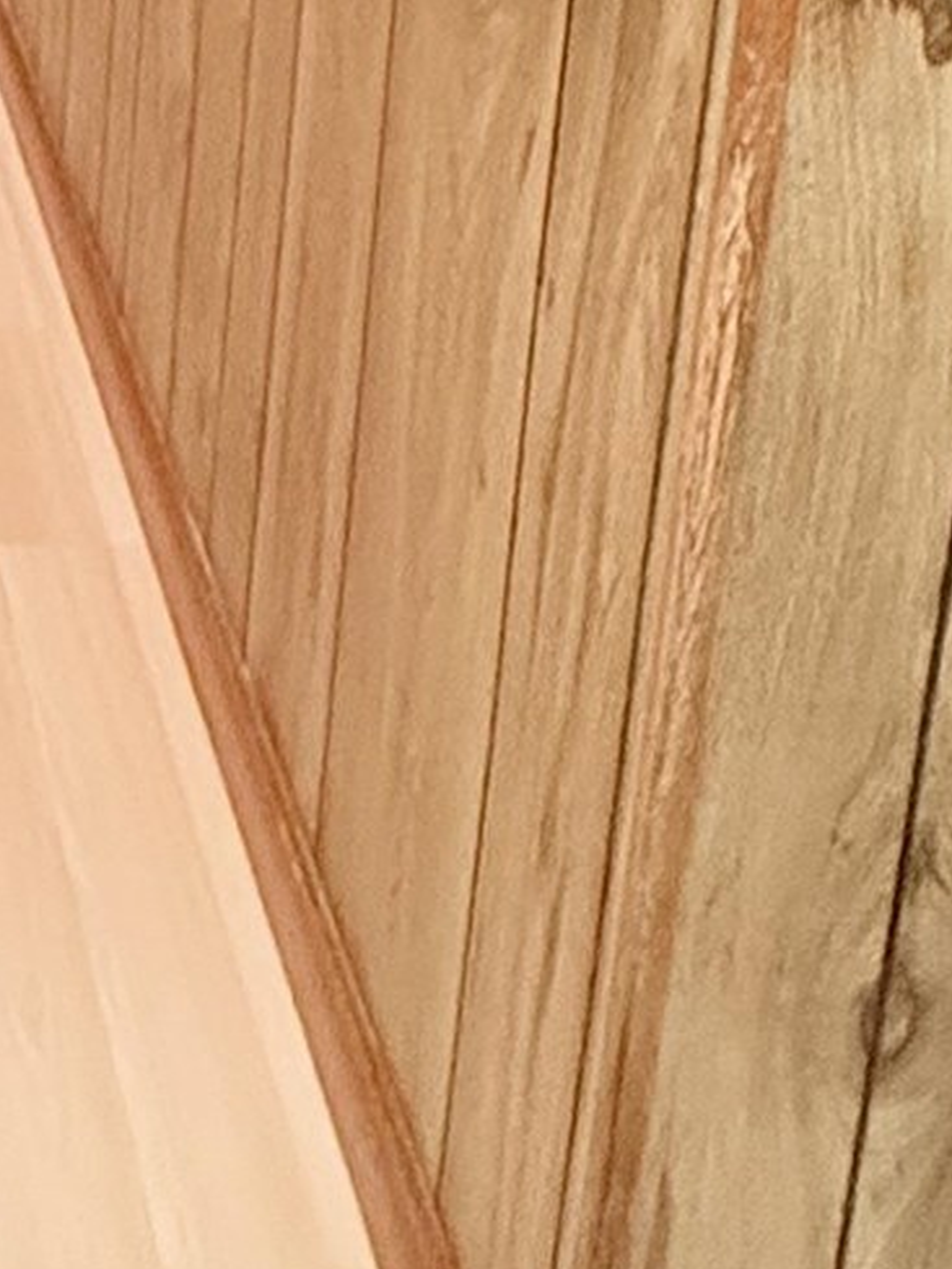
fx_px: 2419
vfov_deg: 23.7
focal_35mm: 66
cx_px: -519
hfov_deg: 19.2
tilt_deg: -12.3
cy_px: -607
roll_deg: -0.4
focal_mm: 2.22
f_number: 2.2
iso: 640
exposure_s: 1/60
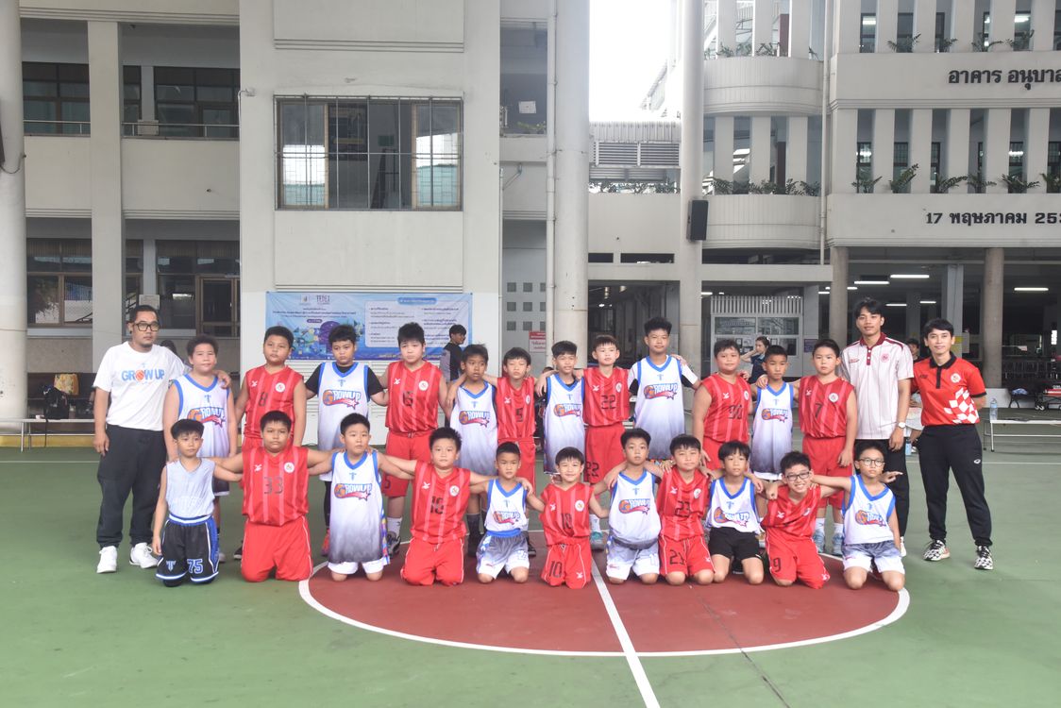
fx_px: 1120
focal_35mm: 38
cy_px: 354
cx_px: 530
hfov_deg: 50.7
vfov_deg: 35.1
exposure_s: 1/160
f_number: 5.6
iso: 2000
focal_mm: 38
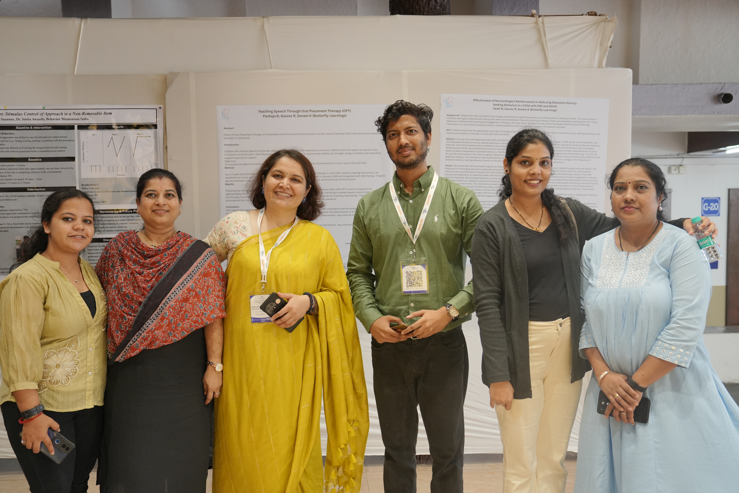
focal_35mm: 34
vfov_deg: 38.9
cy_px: 258
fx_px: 698
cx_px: 355
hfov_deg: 55.8
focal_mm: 32
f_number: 4
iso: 1250
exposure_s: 1/160
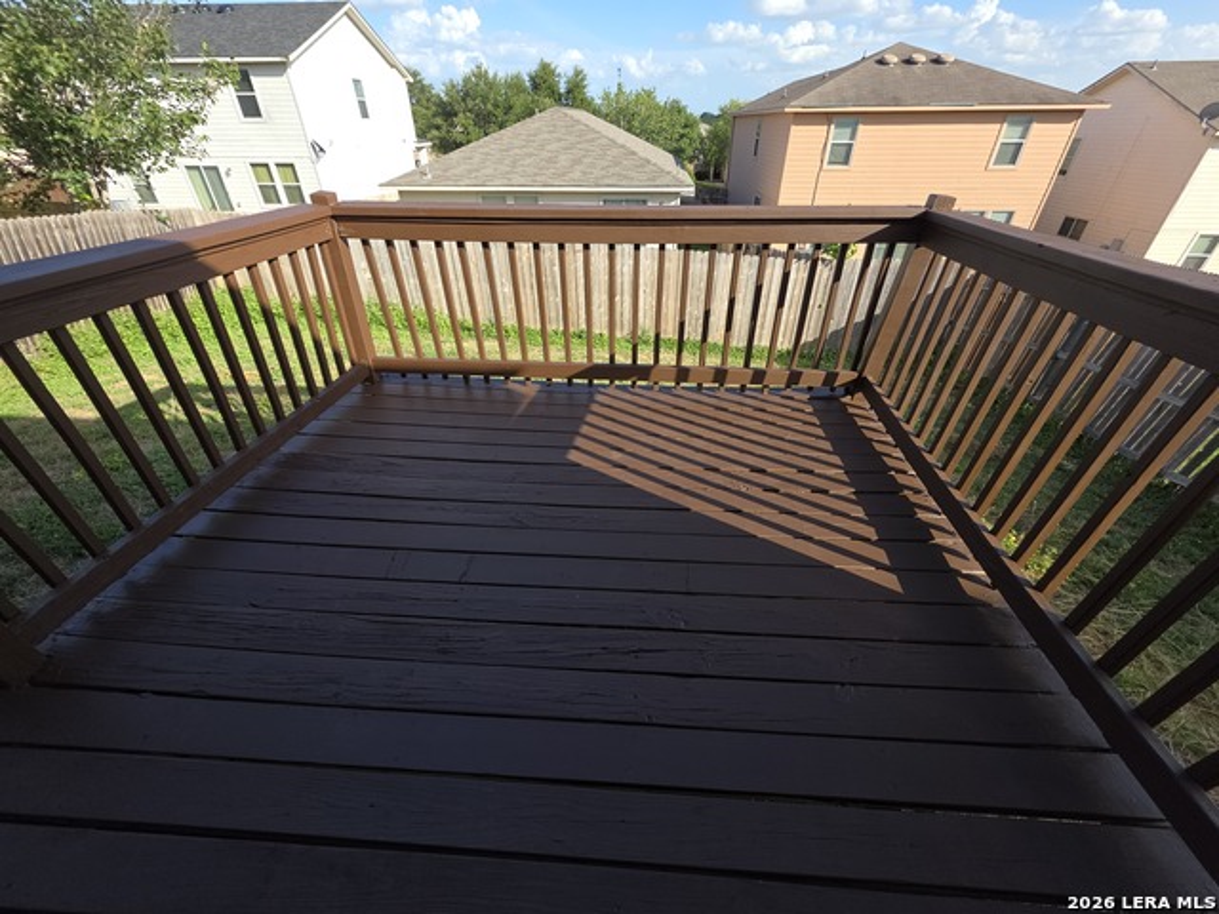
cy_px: 457
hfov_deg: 106.2
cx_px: 610
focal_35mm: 13
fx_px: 458
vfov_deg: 89.9
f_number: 1.9
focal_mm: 2.2
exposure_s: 1/438
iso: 20
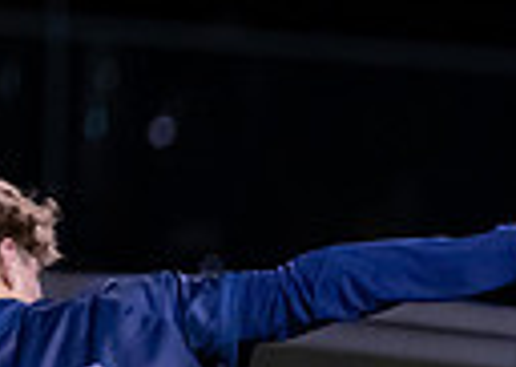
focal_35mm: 997
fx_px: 14588
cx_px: 1015
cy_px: 625
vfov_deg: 1.4
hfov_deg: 2.0
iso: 2500
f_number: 2.8
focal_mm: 167
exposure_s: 1/1000
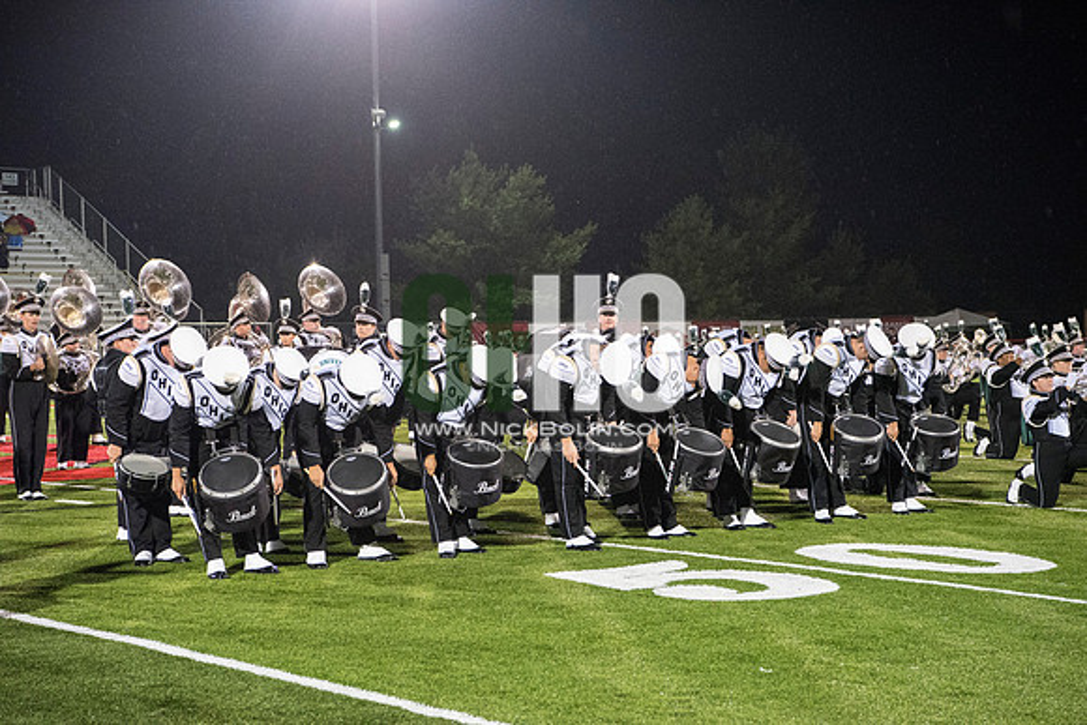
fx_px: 2114
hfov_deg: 28.8
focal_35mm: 70
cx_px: 544
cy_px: 362
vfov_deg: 19.5
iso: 5000
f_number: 5.6
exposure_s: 1/320
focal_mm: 70
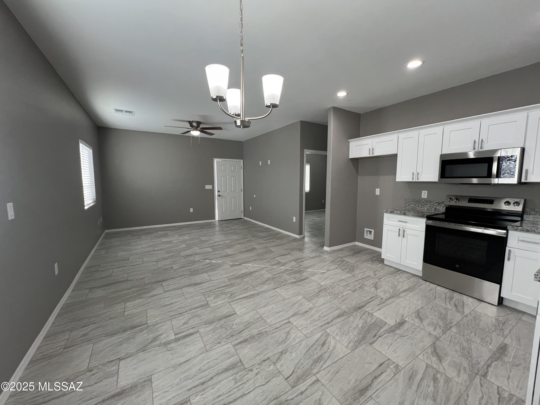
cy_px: 202
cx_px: 270
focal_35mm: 13
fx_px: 203
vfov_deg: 89.9
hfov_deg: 106.2
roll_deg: -0.4
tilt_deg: -4.5
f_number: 1.8
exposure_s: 1/120
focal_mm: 1.57
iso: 160
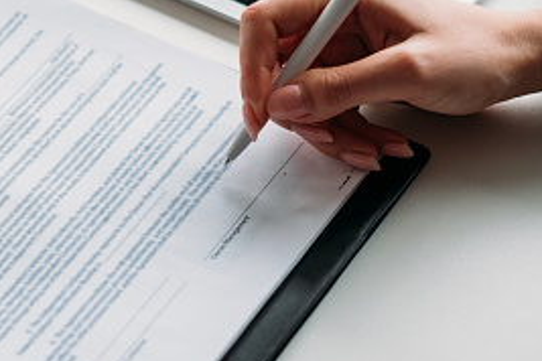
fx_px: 2409
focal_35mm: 160
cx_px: 90
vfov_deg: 8.6
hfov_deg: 12.8
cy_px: 179
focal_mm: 56
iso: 640
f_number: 2.2
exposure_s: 1/250
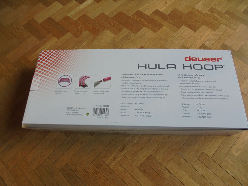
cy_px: 93
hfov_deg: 67.3
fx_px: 186
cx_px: 124
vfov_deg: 53.1
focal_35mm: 26
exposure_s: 1/125
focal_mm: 4.6
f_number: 3.5
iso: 100
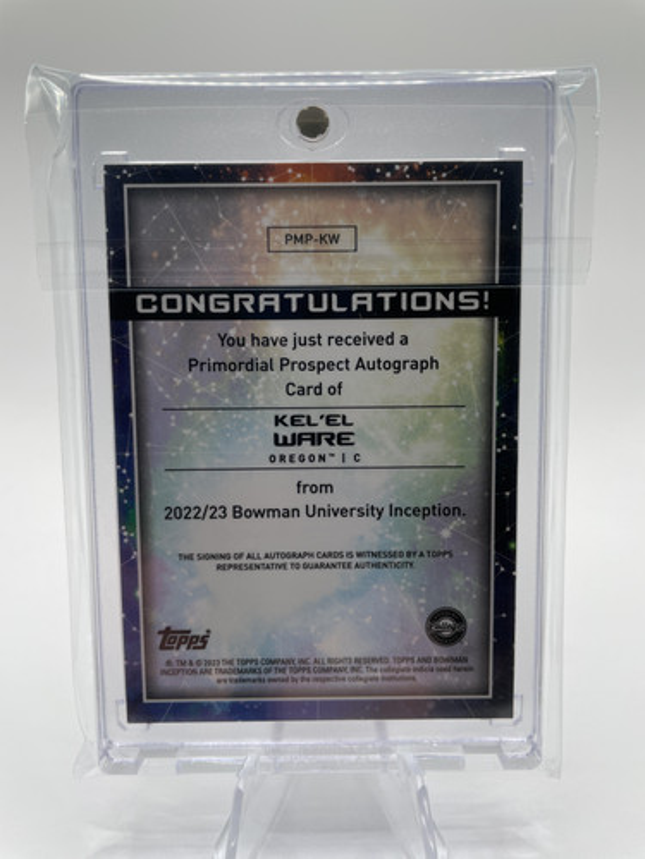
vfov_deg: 67.3
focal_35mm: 26
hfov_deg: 53.1
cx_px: 322
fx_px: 646
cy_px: 430
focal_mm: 4.2
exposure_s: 1/440
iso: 32
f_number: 1.6
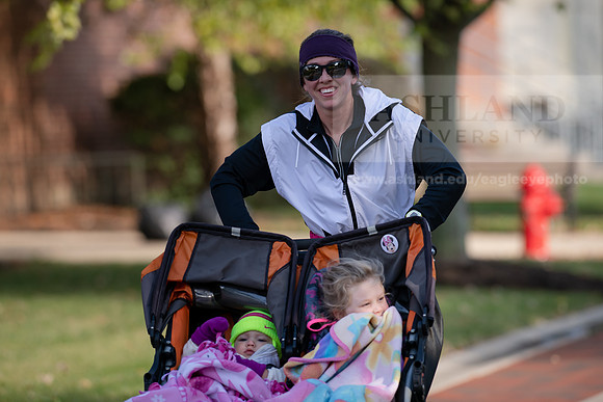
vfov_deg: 4.6
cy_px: 201
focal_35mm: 300
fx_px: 5026
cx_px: 302
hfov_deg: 6.9
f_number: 4.5
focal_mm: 300
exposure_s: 1/640
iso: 200
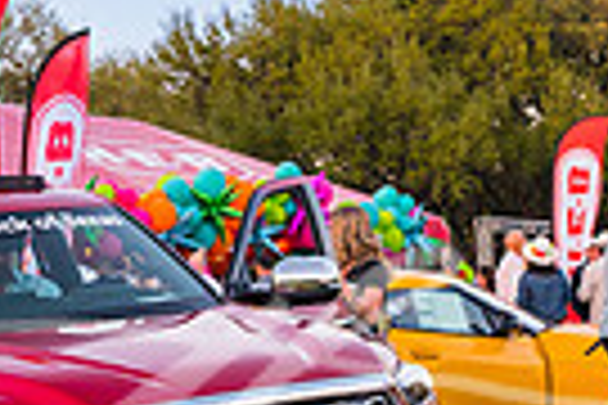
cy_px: -9
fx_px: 1739
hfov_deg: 19.8
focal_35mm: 103
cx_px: 203
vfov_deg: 13.1
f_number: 4
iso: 1250
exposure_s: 1/500
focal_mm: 24
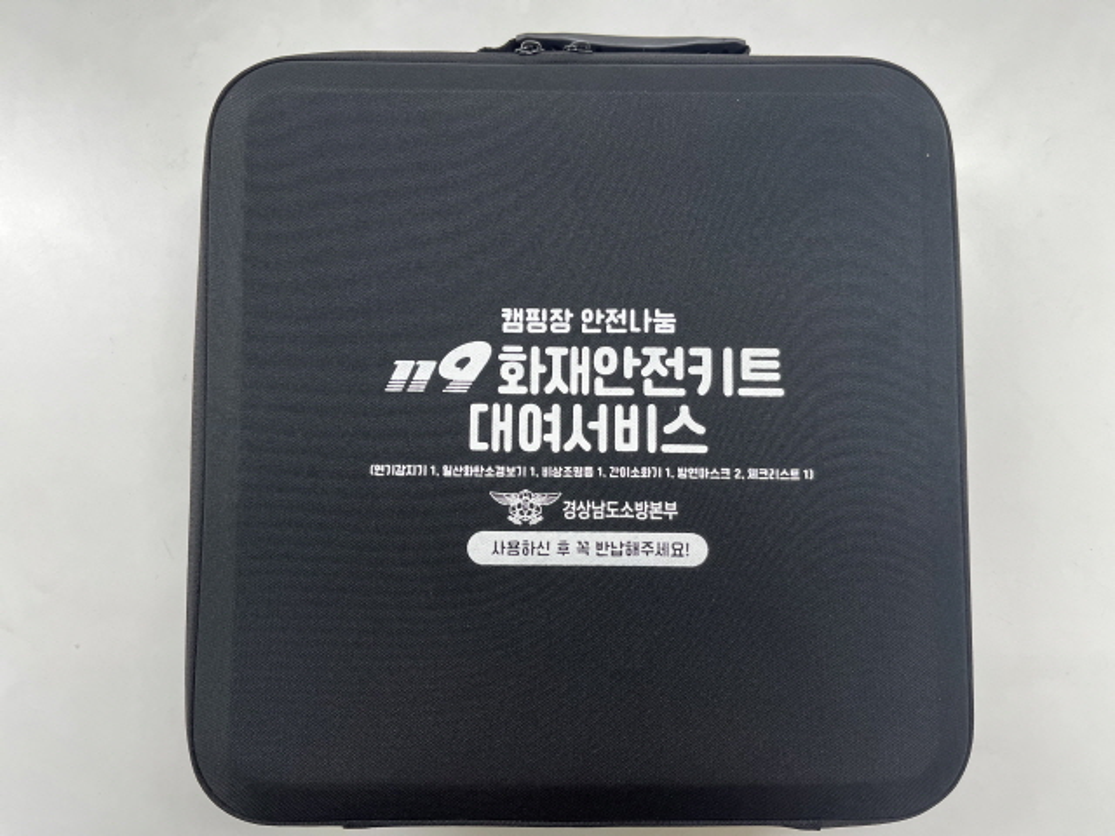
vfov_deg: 53.1
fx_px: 837
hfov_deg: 67.3
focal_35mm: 26
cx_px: 558
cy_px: 418
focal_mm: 5.1
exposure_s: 1/120
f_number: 1.6
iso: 100
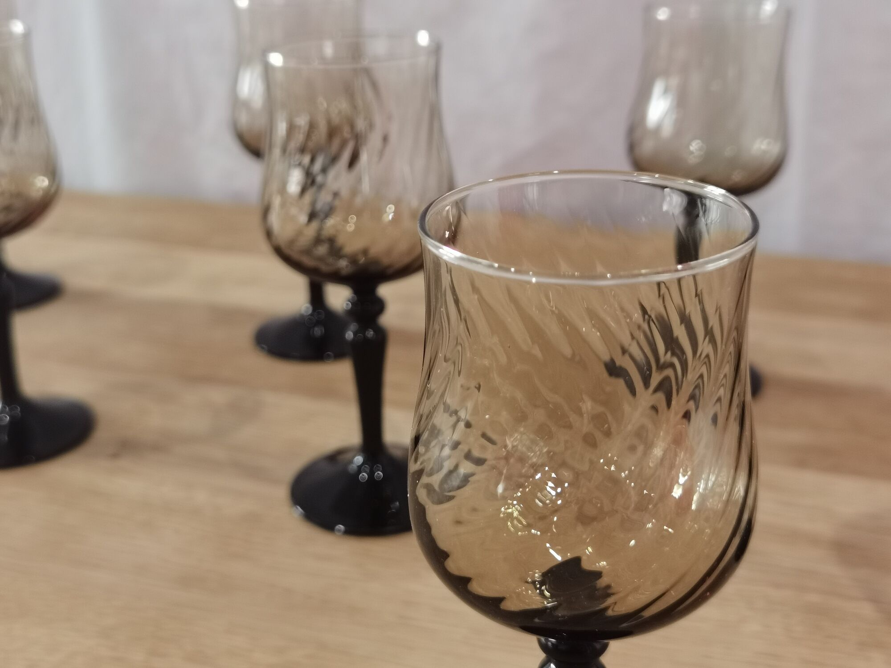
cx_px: 446
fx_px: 1030
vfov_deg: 36.0
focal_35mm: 40
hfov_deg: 46.8
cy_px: 334
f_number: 1.9
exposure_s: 1/100
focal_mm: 6.71
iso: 125
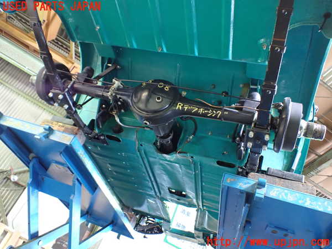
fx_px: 288
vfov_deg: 46.8
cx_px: 166
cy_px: 124
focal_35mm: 30
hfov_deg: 60.0
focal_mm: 5.4
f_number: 2.3
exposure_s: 1/30
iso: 1250
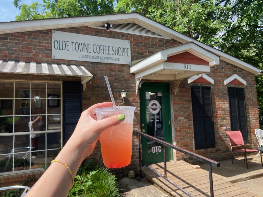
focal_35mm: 26
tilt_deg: +5.8
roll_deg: +2.0
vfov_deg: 53.1
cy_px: 98
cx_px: 132
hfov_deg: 67.3
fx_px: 198
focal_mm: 4.25
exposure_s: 1/927
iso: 32
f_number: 1.8
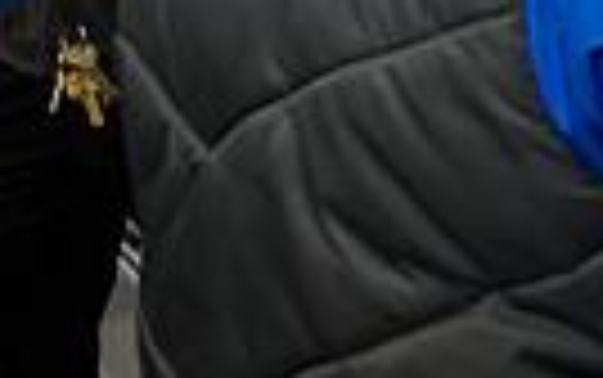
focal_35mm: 106
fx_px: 1743
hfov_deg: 15.9
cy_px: -333
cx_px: 1156
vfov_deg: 11.4
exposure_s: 1/125
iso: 800
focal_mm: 24
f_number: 4.5
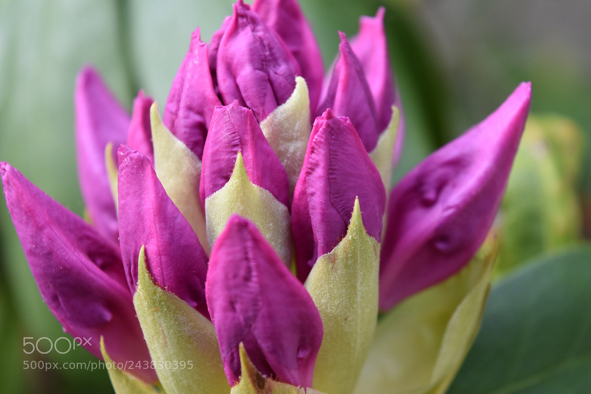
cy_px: 197
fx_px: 1355
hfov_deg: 24.6
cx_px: 296
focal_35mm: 82
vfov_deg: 16.6
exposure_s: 1/200
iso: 400
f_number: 7.1
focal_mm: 55
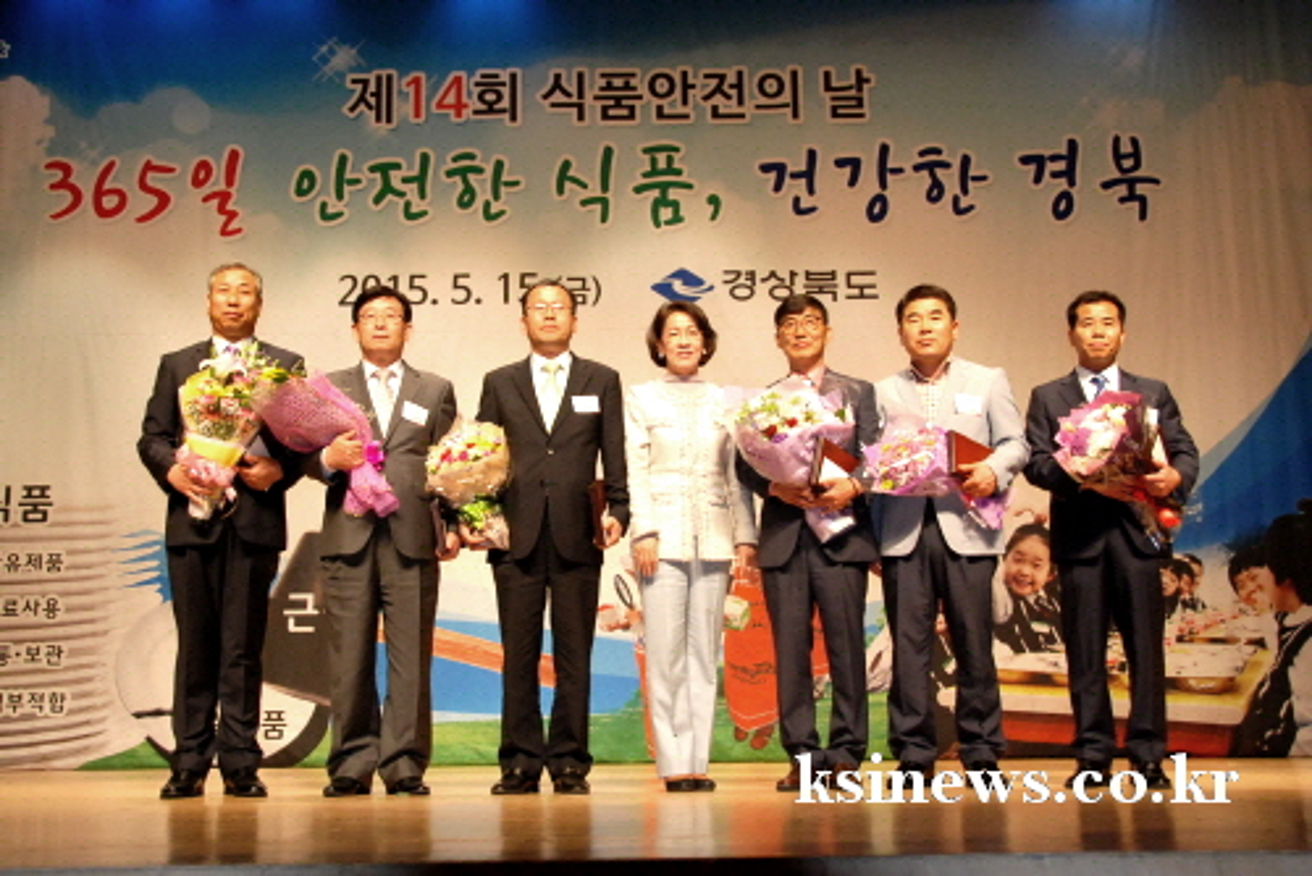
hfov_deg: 49.5
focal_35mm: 39
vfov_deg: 34.3
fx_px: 1422
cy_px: 438
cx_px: 656
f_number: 5
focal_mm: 26
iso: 1000
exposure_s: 1/125
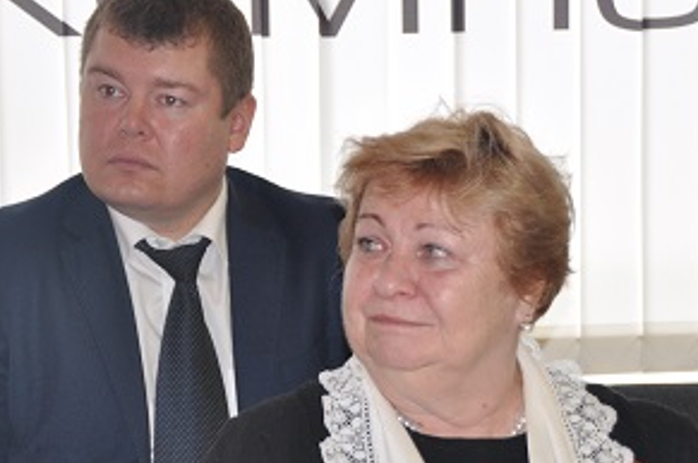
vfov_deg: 5.8
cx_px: 392
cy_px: 299
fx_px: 4529
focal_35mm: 234
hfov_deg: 8.8
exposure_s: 1/125
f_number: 5.3
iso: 450
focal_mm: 90
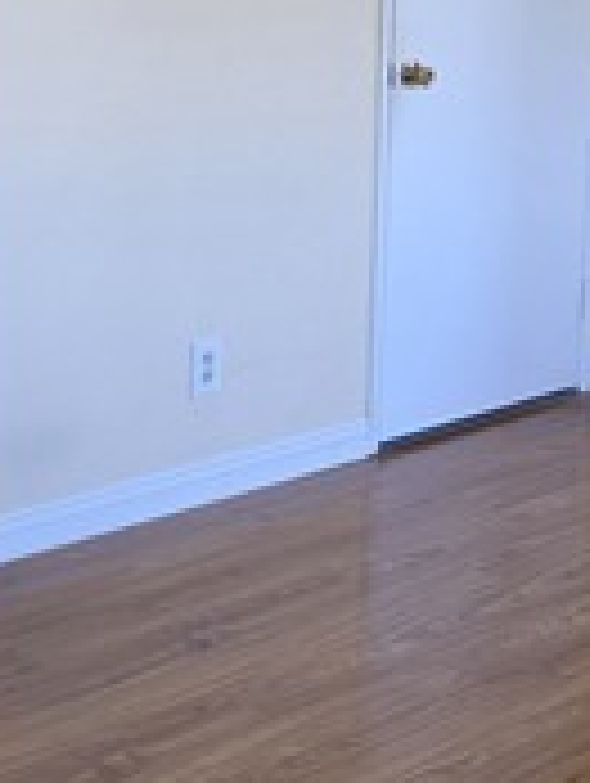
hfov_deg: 16.7
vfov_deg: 22.1
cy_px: 236
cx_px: 437
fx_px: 1995
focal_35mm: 88
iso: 250
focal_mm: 5.4
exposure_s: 1/180
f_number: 1.8
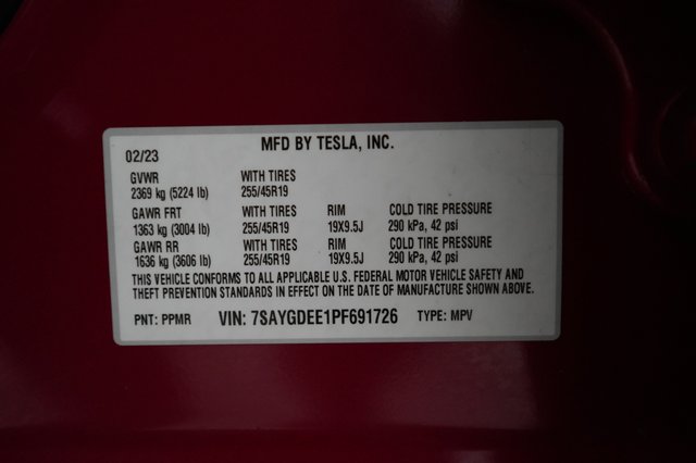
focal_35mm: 28
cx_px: 348
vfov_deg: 46.4
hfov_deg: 65.5
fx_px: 541
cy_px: 232
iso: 4000
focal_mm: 28
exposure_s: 1/160
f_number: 2.8
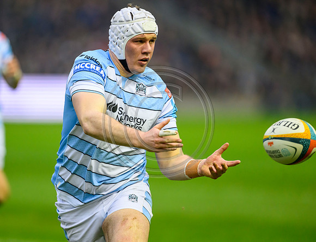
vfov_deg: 3.4
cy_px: 121
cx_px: 135
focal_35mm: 438
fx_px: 4024
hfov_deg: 4.5
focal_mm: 400
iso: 4000
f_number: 3.2
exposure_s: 1/2000
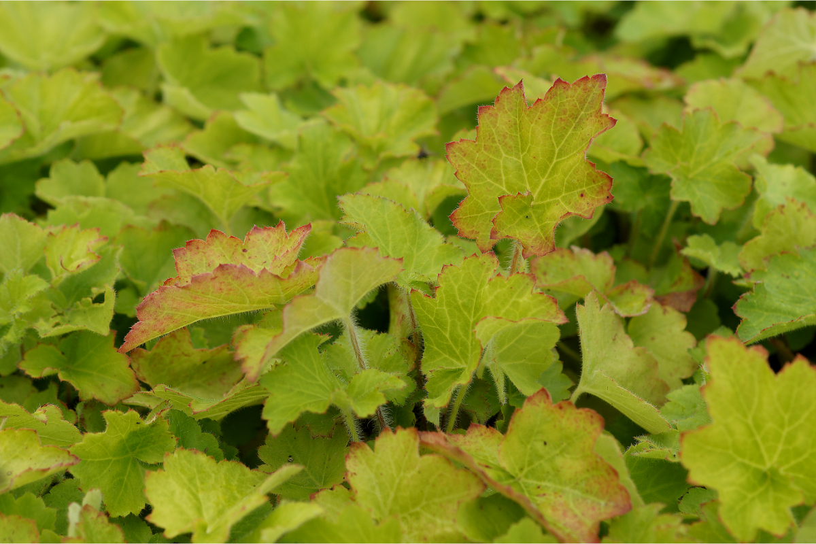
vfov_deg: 9.1
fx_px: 3400
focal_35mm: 150
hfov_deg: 13.7
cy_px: 272
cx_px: 408
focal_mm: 100
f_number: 5
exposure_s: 1/250
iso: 100
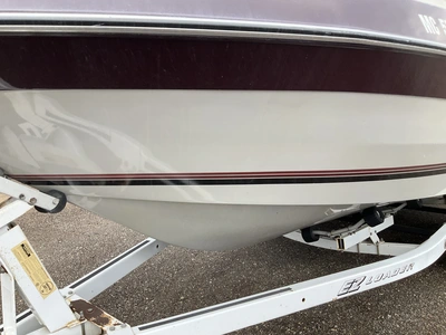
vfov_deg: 48.2
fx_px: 374
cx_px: 223
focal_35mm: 29
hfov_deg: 61.7
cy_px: 168
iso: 25
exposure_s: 1/277
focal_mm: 3
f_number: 1.8
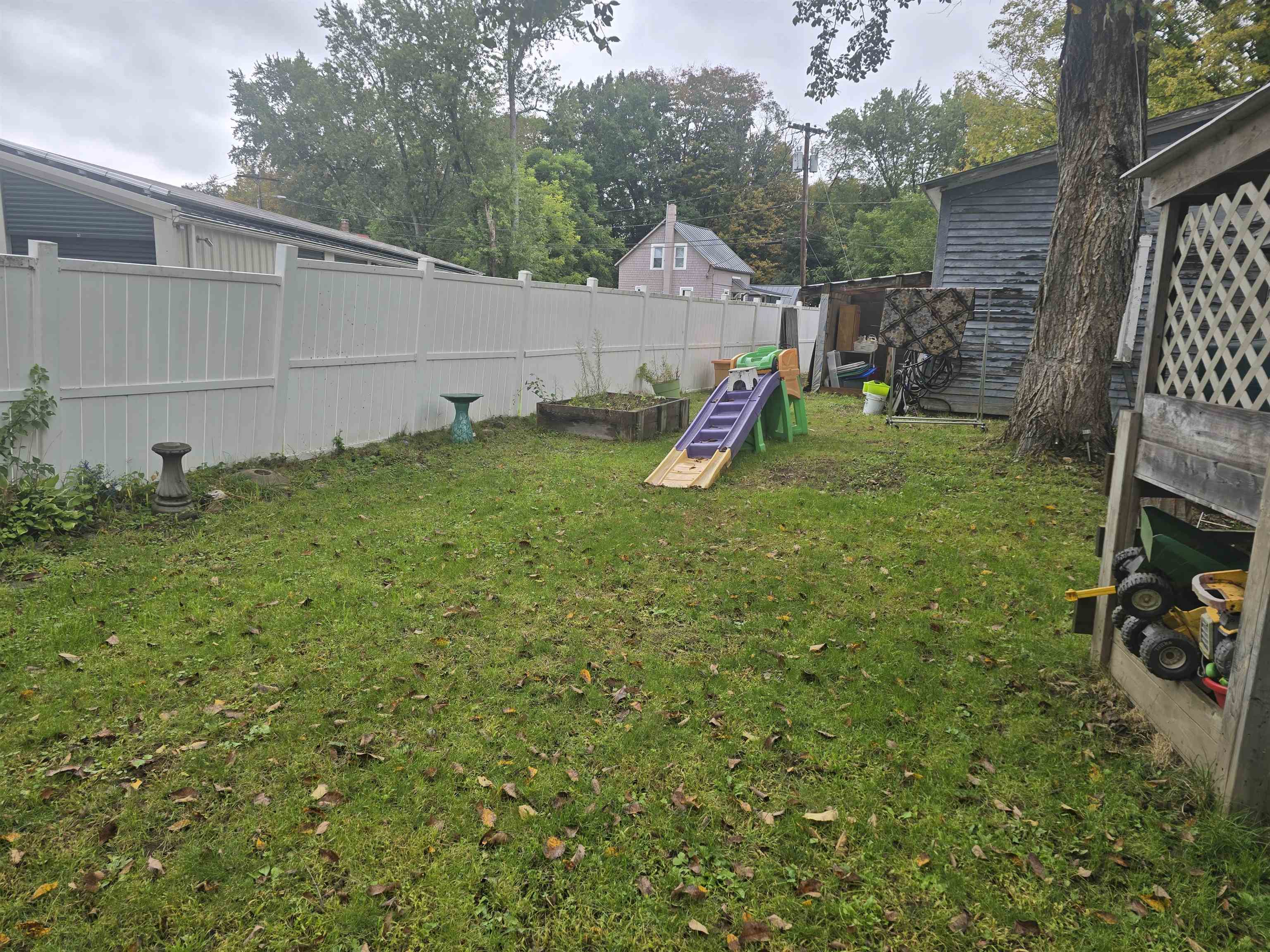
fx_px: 844
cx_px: 635
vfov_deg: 58.9
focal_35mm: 23
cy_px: 476
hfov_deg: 73.9
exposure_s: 1/180
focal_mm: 6.3
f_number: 1.7
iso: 20
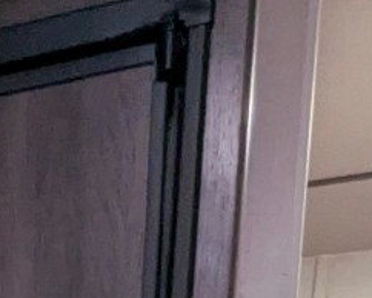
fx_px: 992
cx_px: -348
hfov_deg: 16.6
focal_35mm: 90
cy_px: 720
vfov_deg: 12.9
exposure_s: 1/33
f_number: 2.2
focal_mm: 2.35
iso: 117
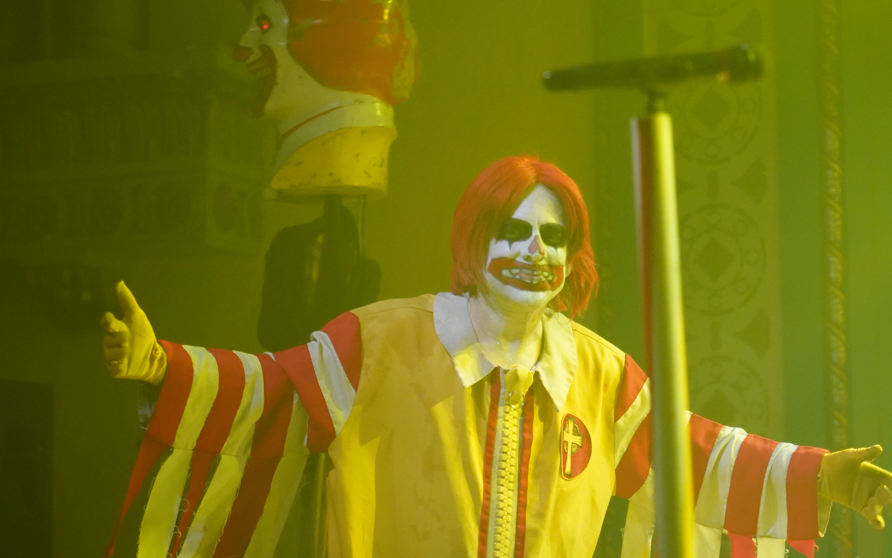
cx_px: 512
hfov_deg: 16.2
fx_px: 3136
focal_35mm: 129
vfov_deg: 10.2
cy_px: 261
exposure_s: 1/160
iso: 6400
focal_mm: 105
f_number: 4
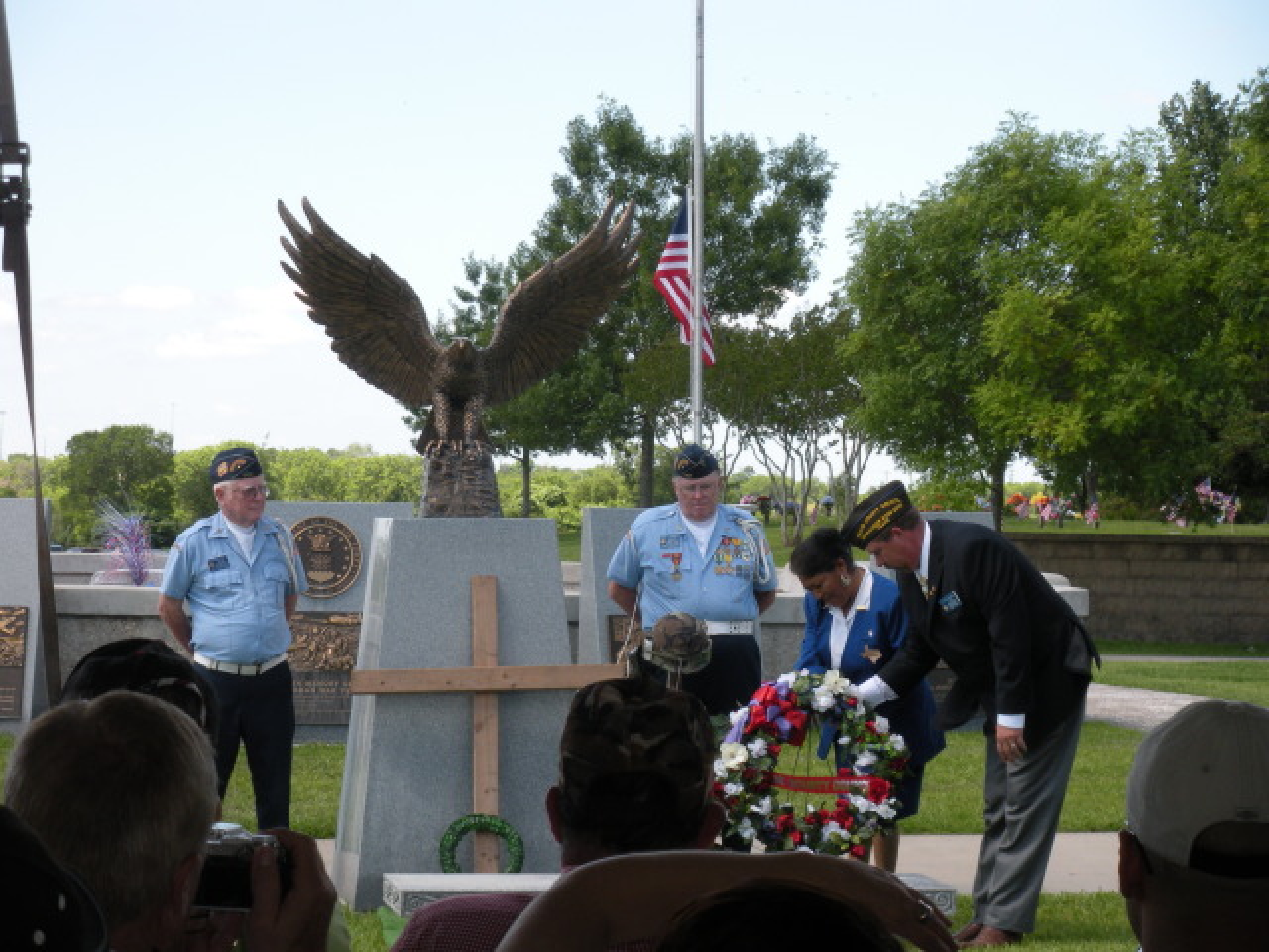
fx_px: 3666
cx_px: 634
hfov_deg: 19.6
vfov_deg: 14.8
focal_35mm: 100
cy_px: 476
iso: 88
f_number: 5
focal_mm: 17.4
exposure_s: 1/195
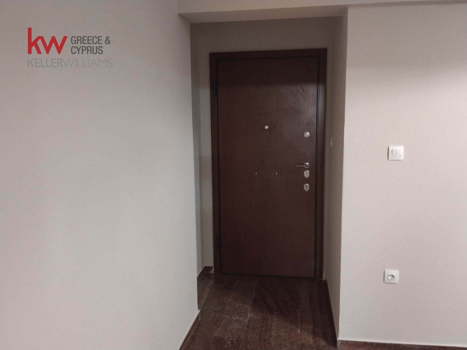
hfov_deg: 61.7
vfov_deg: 48.2
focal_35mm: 29
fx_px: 391
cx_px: 234
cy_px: 175
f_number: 1.8
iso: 800
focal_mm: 4.22
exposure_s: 1/25
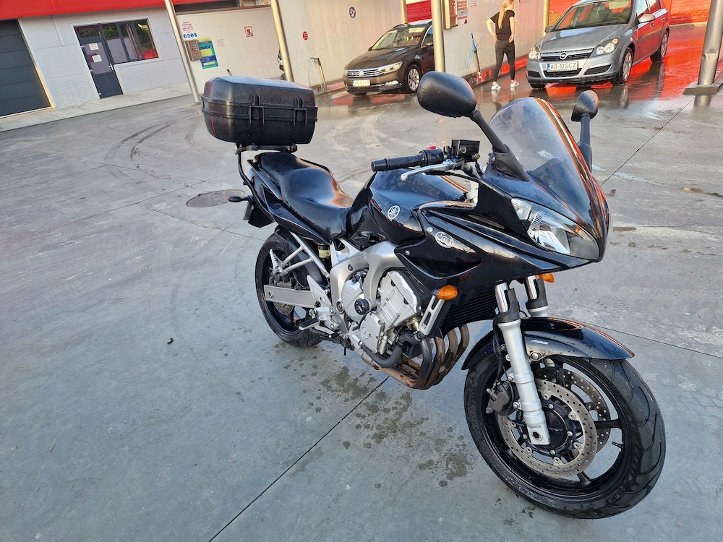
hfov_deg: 73.9
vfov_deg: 58.9
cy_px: 271
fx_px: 480
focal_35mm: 23
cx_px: 362
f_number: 1.8
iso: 50
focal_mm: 5.4
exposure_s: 1/180
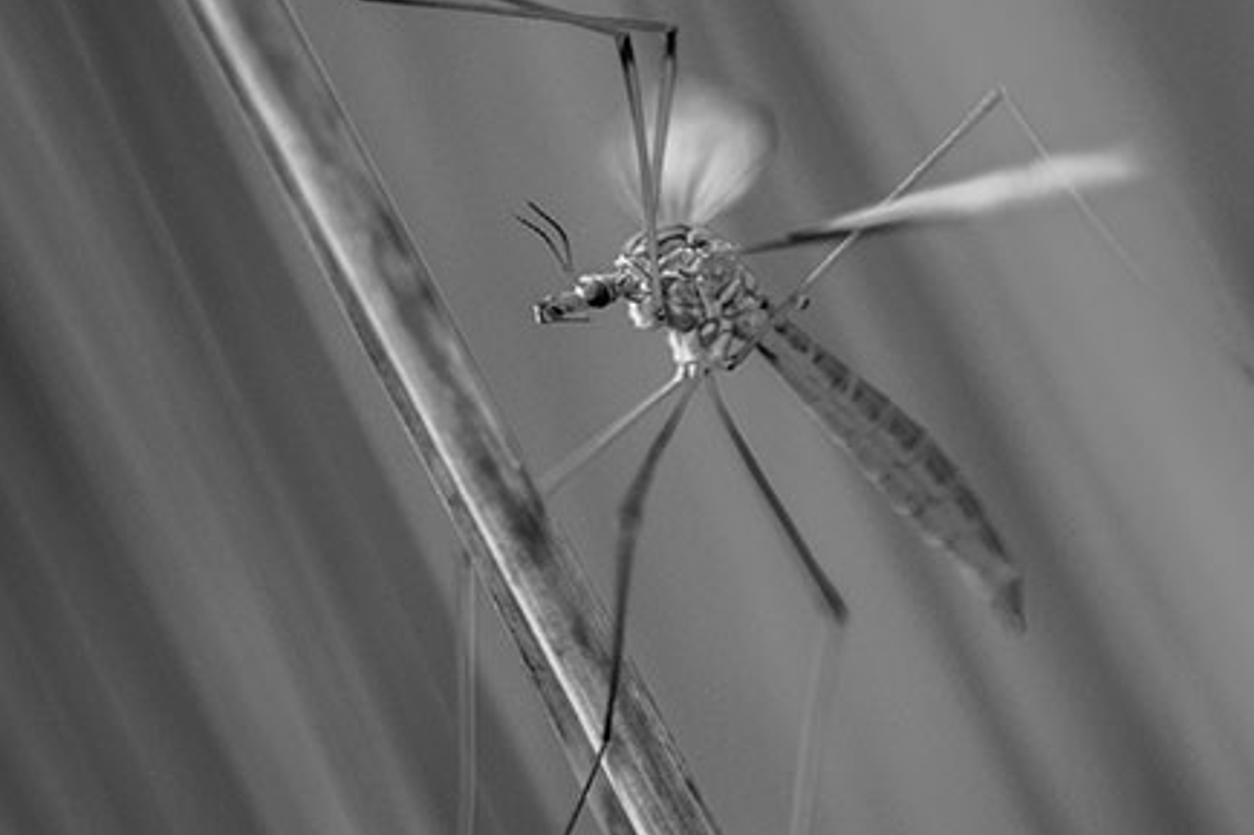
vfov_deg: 5.7
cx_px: 641
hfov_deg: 8.5
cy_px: 397
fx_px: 8426
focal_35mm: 242
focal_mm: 210
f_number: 7.6
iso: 2000
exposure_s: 1/3200
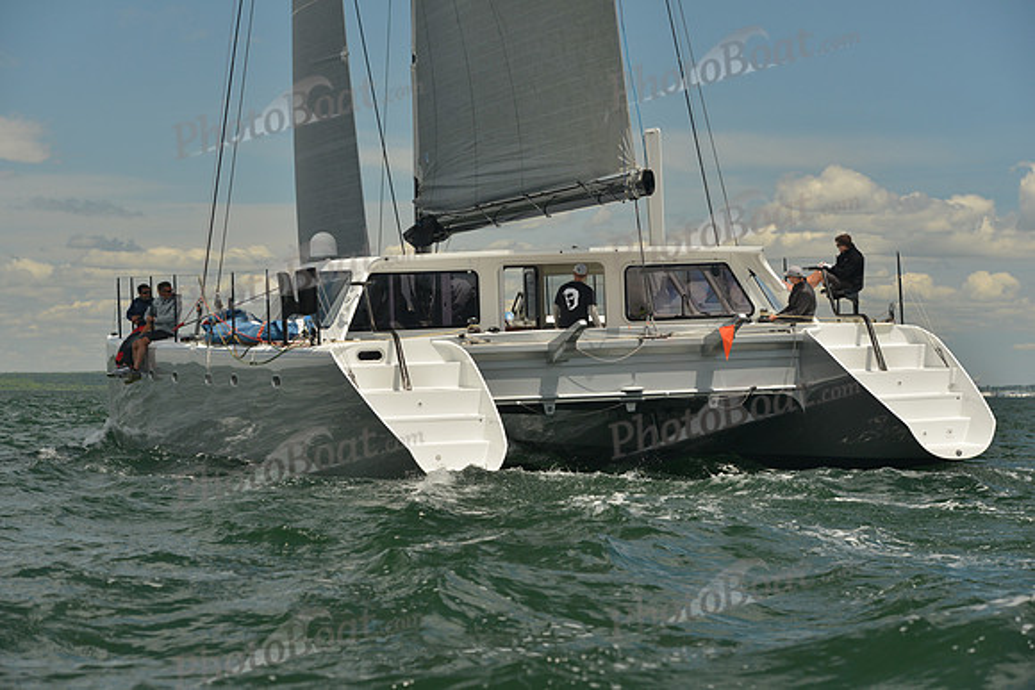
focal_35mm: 112
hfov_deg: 18.3
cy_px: 345
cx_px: 518
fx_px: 3221
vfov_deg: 12.2
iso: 400
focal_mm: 112
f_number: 7.1
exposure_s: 1/1000
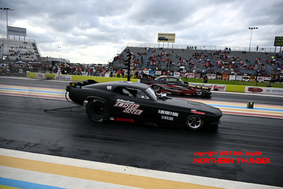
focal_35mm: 24
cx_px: 142
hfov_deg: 73.7
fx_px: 189
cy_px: 94
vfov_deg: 53.2
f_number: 4
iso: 220
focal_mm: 24
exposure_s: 1/1250
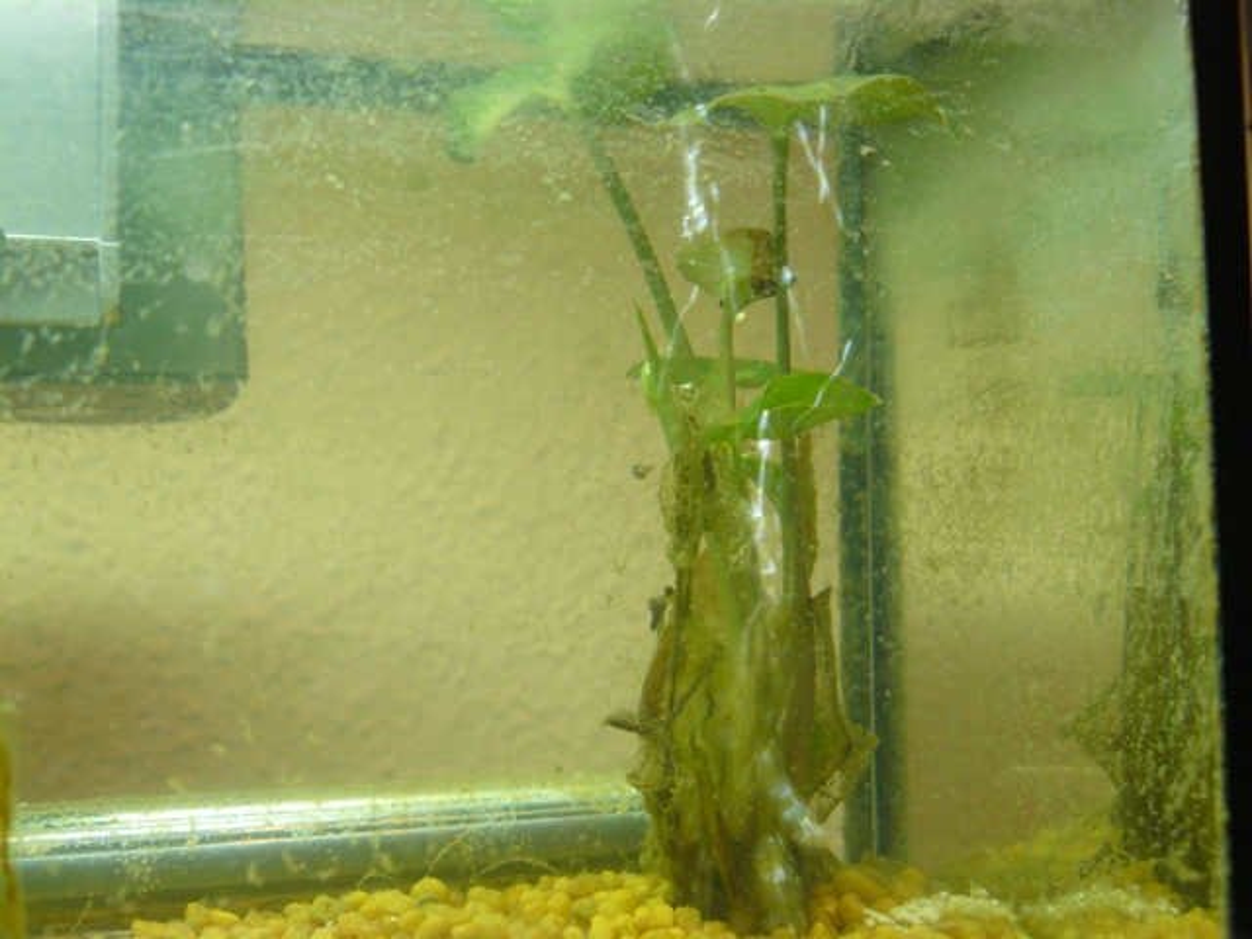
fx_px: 2134
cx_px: 626
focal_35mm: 59
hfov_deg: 32.7
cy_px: 470
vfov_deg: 24.8
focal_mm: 9.9
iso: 200
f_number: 2.8
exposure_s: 1/25
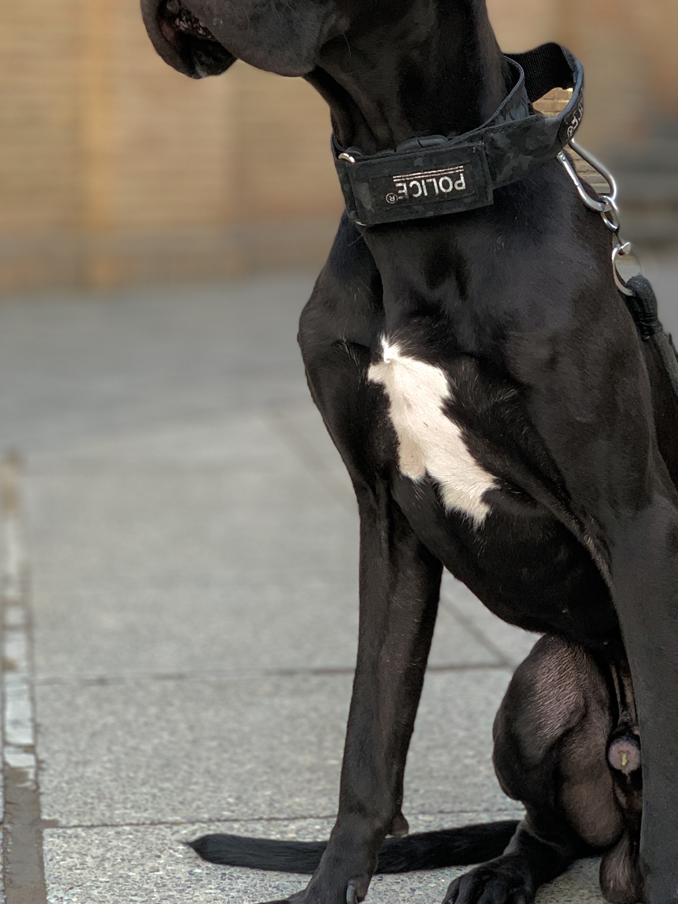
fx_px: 2298
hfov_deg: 16.8
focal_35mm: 88
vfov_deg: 22.1
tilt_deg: -2.1
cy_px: 240
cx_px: 348
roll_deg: -1.5
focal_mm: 6
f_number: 2.4
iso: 64
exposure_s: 1/122
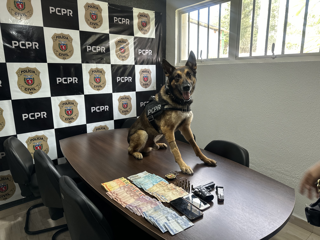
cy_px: 120
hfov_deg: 71.6
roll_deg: -0.4
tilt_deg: -13.2
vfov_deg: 56.8
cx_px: 160
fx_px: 222
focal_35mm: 24
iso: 125
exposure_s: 1/120
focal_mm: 6.86
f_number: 1.78
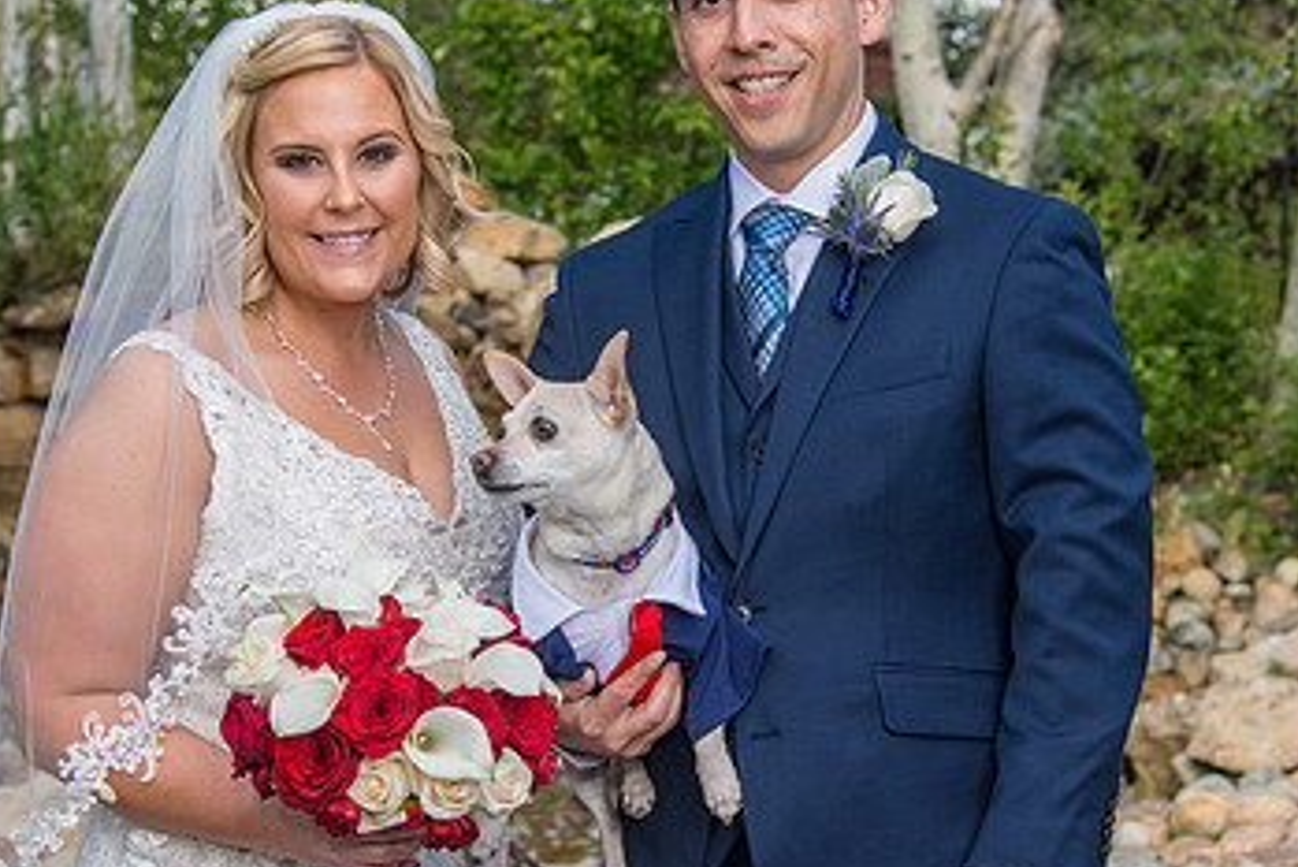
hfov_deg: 24.5
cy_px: 538
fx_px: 2994
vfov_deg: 16.5
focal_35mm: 83
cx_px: 655
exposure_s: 1/250
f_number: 5
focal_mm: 50
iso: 100
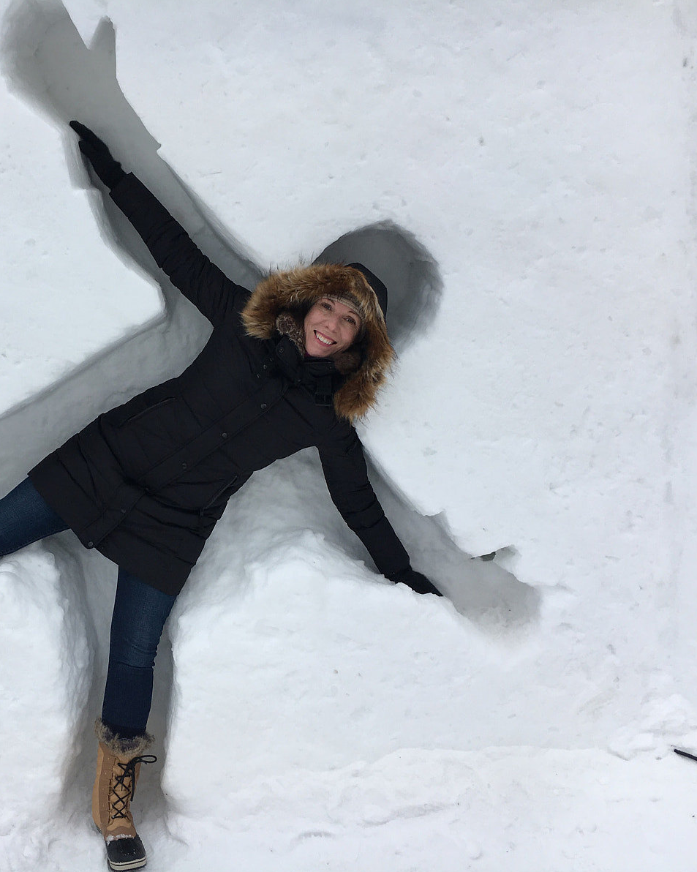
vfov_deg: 47.9
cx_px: 178
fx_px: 980
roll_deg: +0.8
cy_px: 437
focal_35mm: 38
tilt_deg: -14.1
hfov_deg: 38.2
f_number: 2.2
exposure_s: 1/1183
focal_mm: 4.15
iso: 25
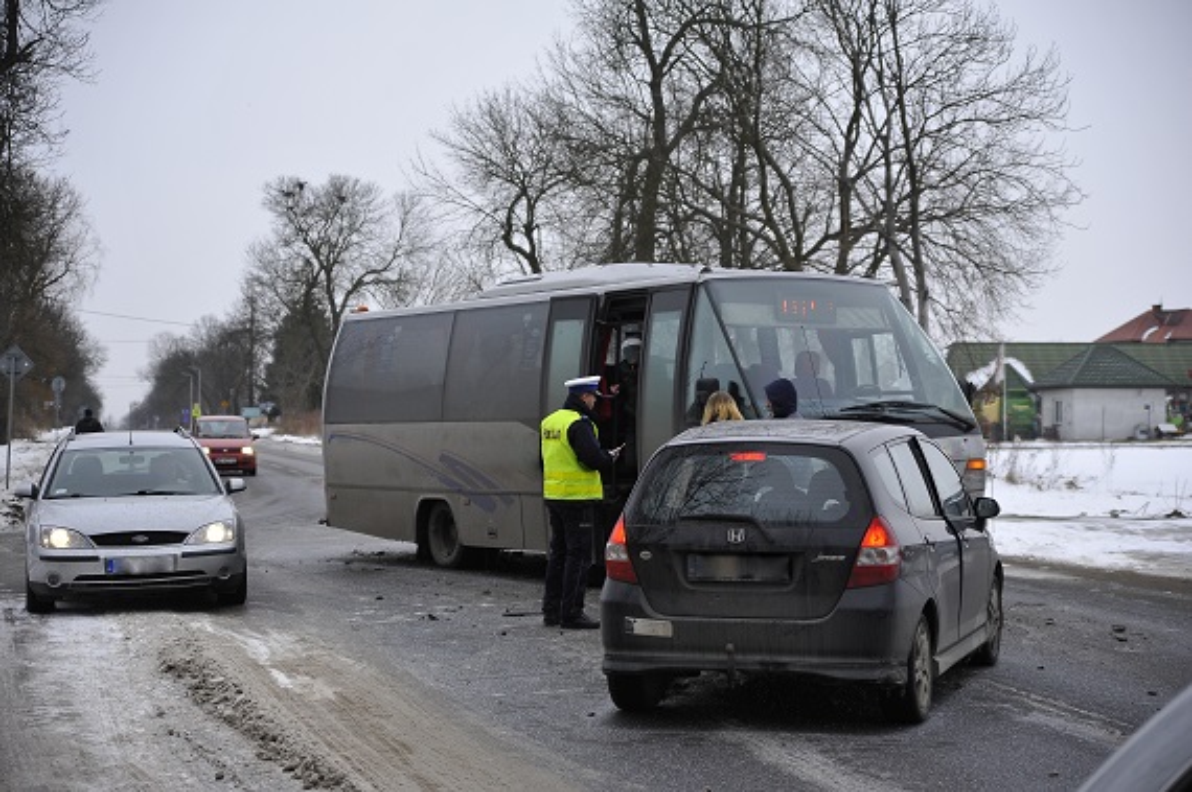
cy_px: 396
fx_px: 2183
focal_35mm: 66
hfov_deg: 30.5
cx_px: 596
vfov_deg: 20.6
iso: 640
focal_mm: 66
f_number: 2.8
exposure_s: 1/3200
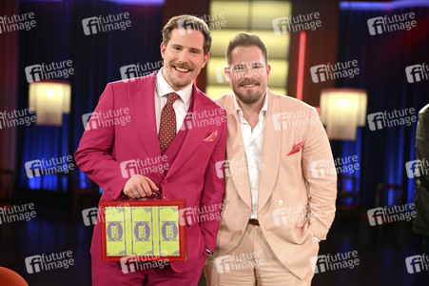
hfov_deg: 39.6
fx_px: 595
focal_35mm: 50
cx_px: 214
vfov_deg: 27.0
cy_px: 143
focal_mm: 50
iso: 1250
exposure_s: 1/250
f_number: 2
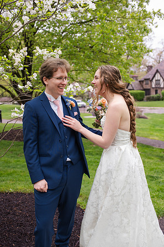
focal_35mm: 35
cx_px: 82
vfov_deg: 54.5
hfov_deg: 37.8
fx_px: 240
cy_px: 124
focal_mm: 35
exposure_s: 1/320
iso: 100
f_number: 3.2
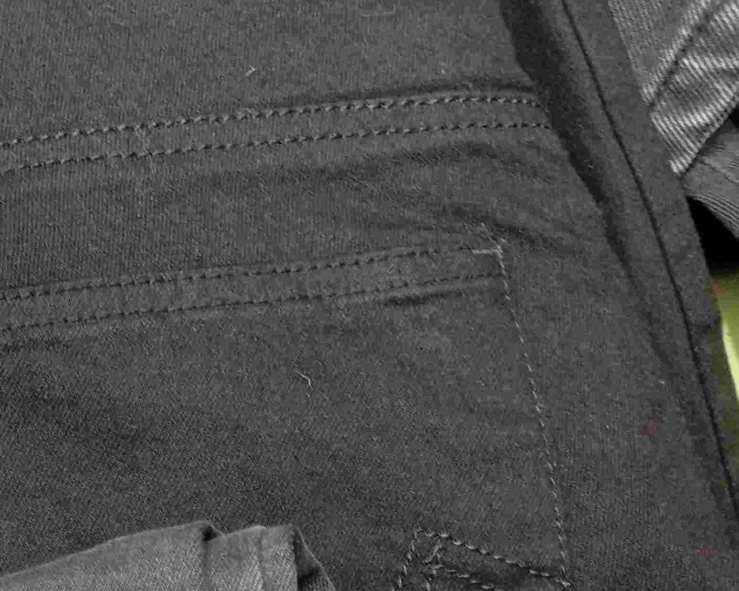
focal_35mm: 67
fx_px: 1465
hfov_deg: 27.3
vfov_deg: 22.8
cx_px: 73
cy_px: 327
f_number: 1.8
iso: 976
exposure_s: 1/20
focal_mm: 3.96
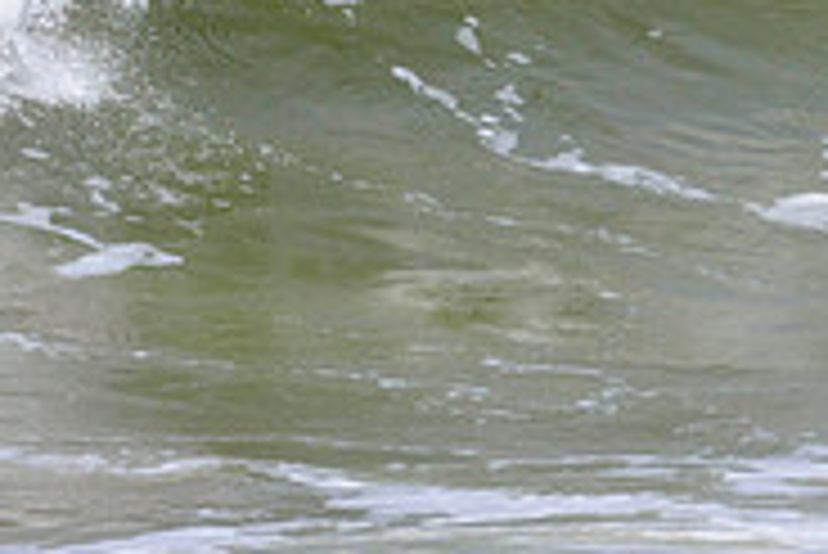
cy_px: -110
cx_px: 171
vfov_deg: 0.5
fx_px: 58050
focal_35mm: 2522
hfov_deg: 0.8
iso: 720
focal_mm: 800
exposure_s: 1/2000
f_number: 11
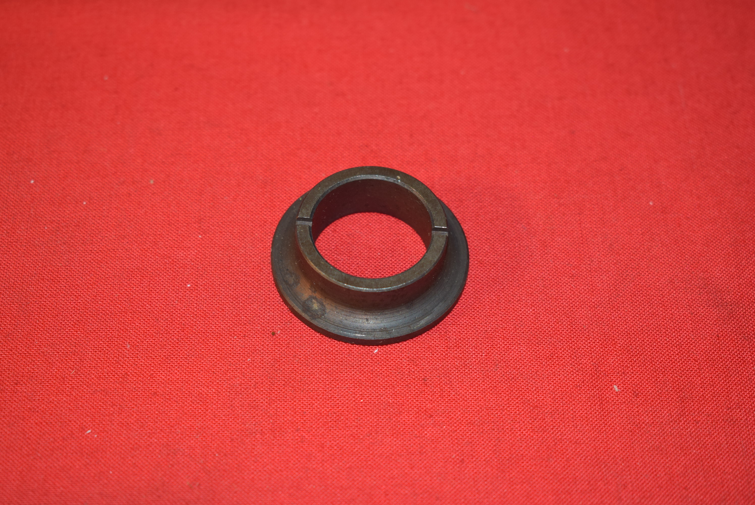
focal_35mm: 72
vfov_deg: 19.0
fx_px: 1511
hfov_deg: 28.1
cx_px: 378
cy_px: 252
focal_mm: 48
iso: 400
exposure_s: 1/30
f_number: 5.6
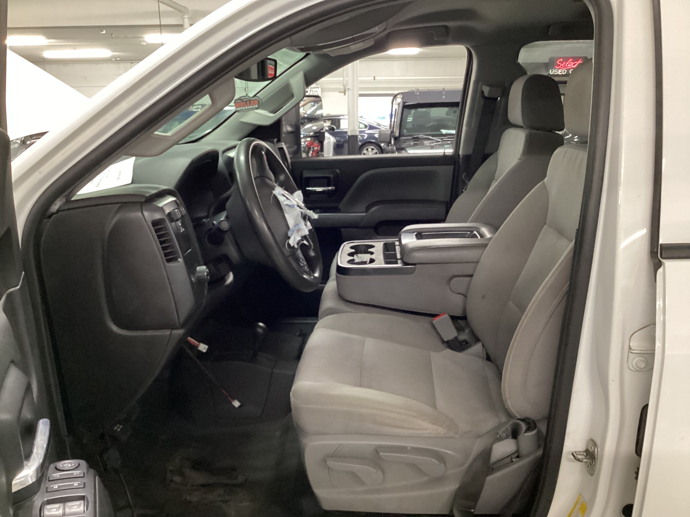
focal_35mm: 31
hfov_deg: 58.4
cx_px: 345
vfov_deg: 45.4
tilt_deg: -15.1
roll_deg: +0.8
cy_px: 258
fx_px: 618
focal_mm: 3.3
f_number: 2.4
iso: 500
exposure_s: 1/30
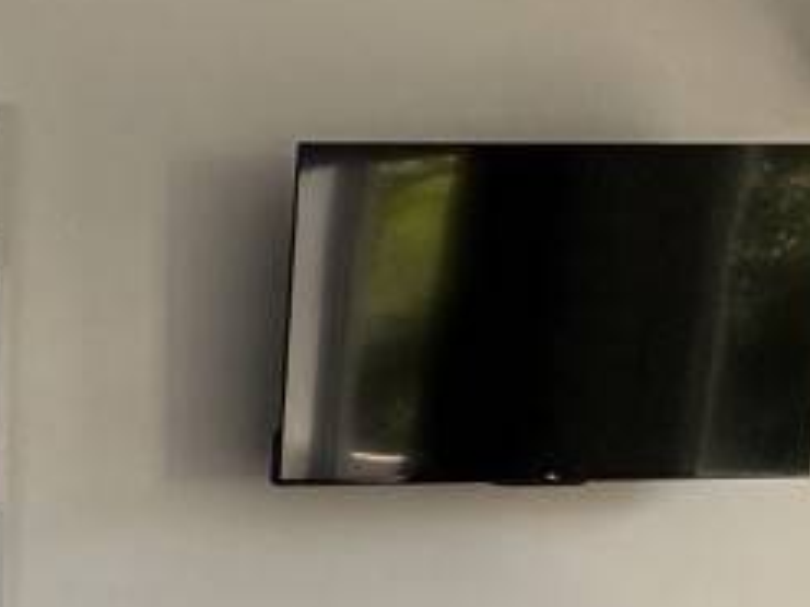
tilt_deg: -3.2
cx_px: -915
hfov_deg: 17.4
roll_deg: +0.2
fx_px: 1590
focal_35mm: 68
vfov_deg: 21.3
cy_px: 509
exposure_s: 1/208
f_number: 2.2
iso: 64
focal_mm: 2.22
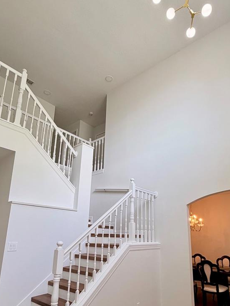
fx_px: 204
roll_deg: -0.4
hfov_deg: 58.8
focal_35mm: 23
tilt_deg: +12.9
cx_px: 124
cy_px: 188
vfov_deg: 72.9
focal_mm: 2.22
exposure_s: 1/120
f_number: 2.2
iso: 125
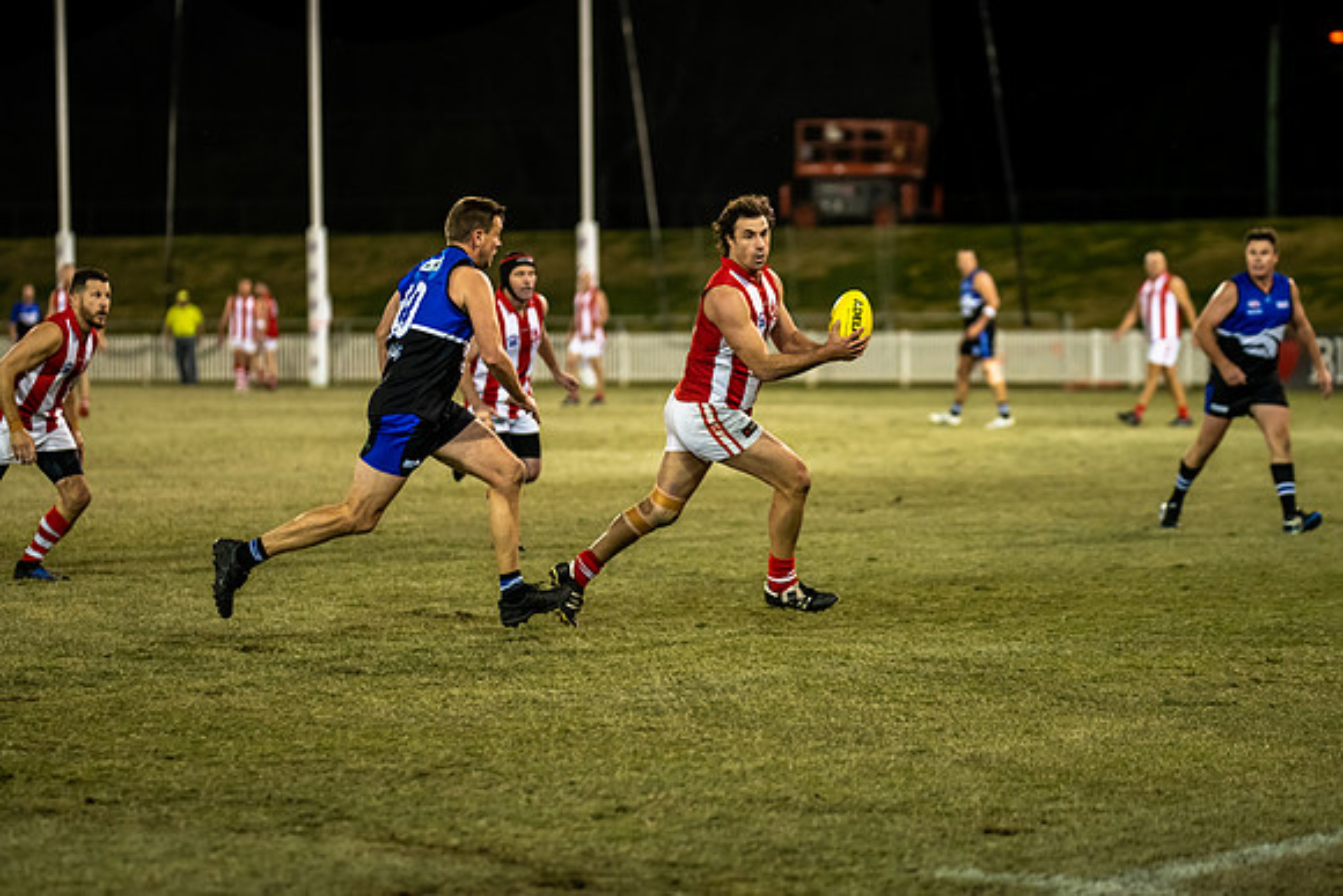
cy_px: 448
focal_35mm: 159
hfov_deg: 12.9
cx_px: 680
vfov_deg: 8.7
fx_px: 5920
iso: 2200
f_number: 2.8
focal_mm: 155
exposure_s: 1/1250
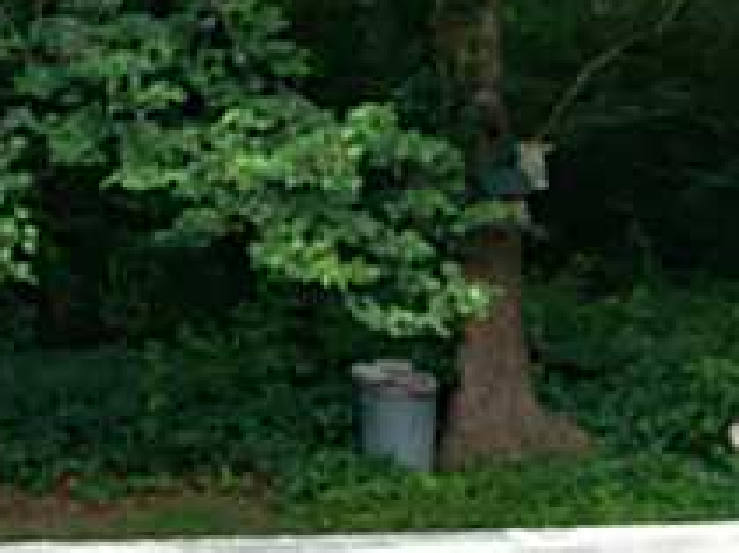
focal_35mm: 126
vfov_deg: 11.5
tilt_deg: -1.8
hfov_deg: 14.7
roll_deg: +3.1
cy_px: -106
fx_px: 2687
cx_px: -324
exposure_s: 1/60
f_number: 2.4
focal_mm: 4.12
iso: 50
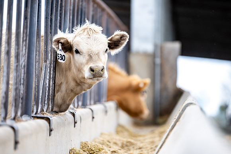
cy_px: 80
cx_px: 123
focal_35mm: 226
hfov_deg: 9.1
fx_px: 1452
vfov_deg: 6.1
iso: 500
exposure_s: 1/1600
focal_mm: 200
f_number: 2.8
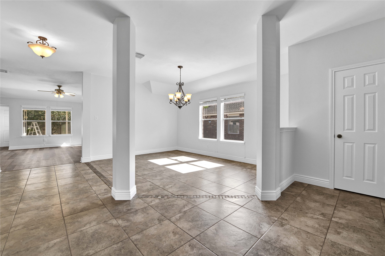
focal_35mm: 14
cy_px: 128
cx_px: 192
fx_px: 150
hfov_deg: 104.3
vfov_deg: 81.2
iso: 100
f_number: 8
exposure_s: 1/50
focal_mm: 14
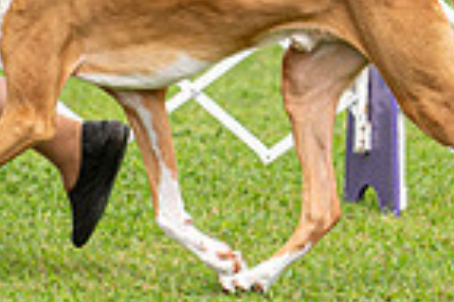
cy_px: -230
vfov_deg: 1.7
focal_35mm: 811
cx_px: 324
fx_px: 10216
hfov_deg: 2.5
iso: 250
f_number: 4
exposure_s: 1/1000
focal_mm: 200
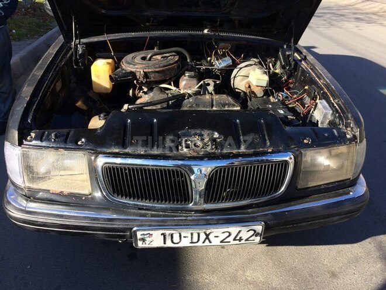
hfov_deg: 61.7
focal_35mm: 29
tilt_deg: -32.2
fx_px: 323
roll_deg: -0.6
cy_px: 145
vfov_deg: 48.2
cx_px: 193
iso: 32
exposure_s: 1/641
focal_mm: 4.15
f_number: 2.2
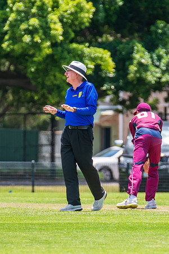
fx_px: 5268
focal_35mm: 748
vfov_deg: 2.8
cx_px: 68
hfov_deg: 1.8
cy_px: 110
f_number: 8
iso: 800
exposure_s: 1/1000
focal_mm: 440
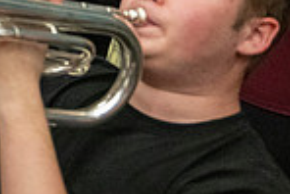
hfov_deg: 18.0
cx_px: -204
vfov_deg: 13.3
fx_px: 758
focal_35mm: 94
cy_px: -144
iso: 10000
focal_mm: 24
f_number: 4
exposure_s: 1/500
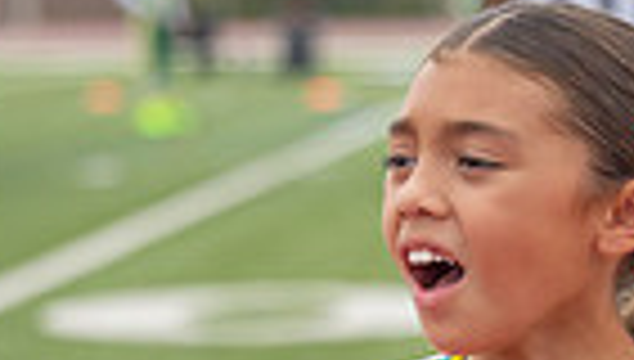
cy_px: 501
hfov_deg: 6.2
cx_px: 559
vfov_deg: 3.5
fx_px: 5846
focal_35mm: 347
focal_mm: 70
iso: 320
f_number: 2.8
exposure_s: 1/1600
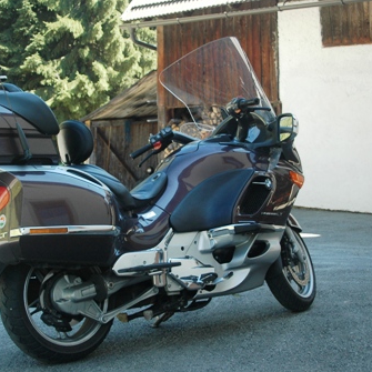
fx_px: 802
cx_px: 174
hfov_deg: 26.1
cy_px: 187
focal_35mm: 66
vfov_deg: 26.1
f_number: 6.3
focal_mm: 34
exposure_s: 1/160
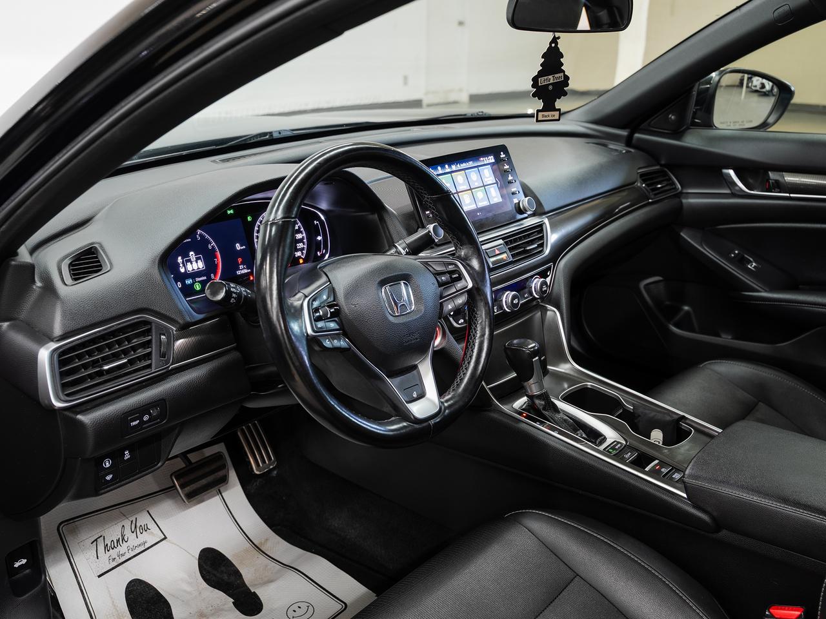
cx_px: 413
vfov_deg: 40.8
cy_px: 310
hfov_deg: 52.7
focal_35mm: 35
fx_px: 834
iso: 100
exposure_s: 1/1.25
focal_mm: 32.3
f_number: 5.6
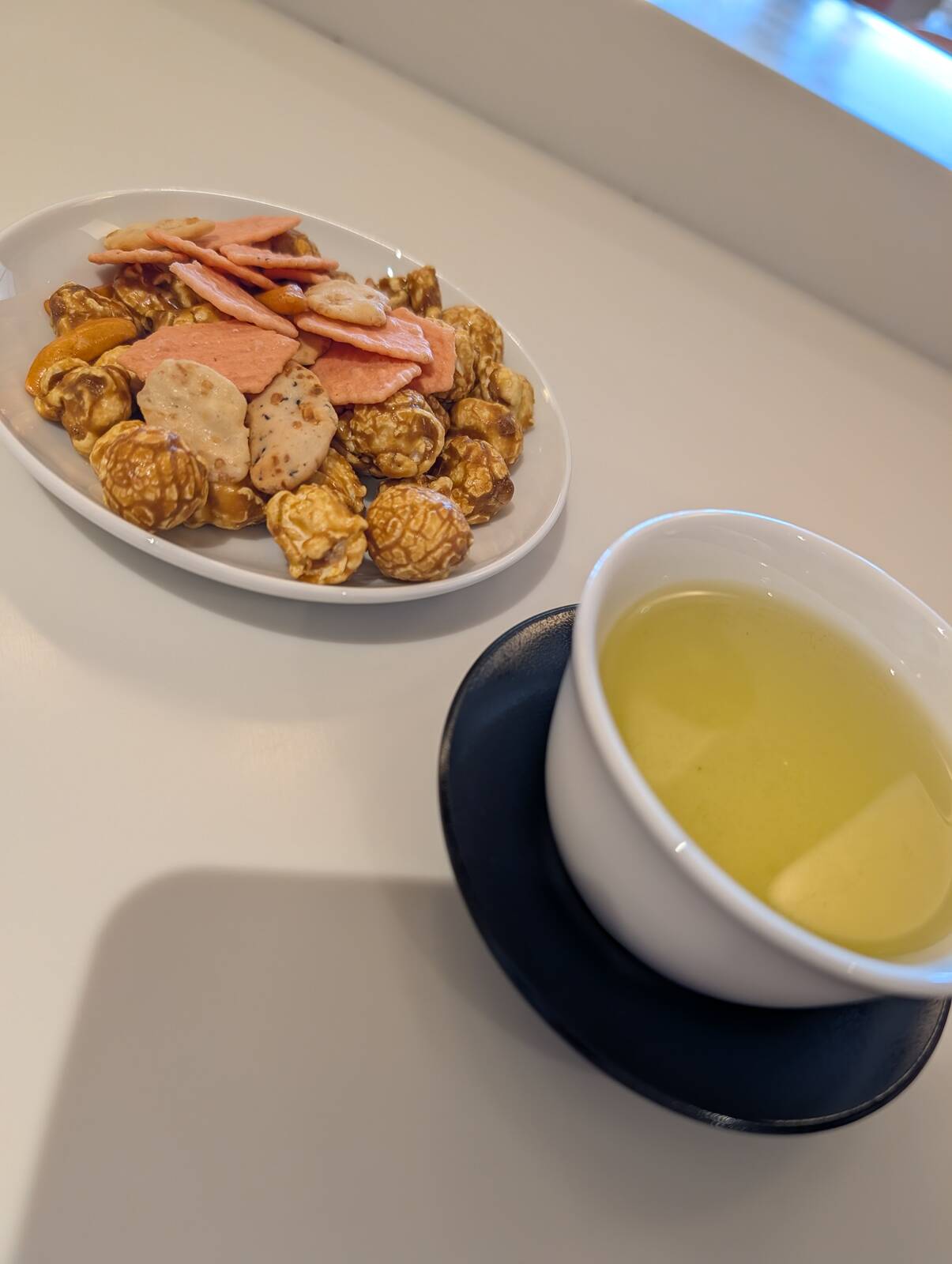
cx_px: 476
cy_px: 632
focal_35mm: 24
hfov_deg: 56.9
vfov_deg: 71.5
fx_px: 878
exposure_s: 1/100
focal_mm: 6.9
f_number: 1.68
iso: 110
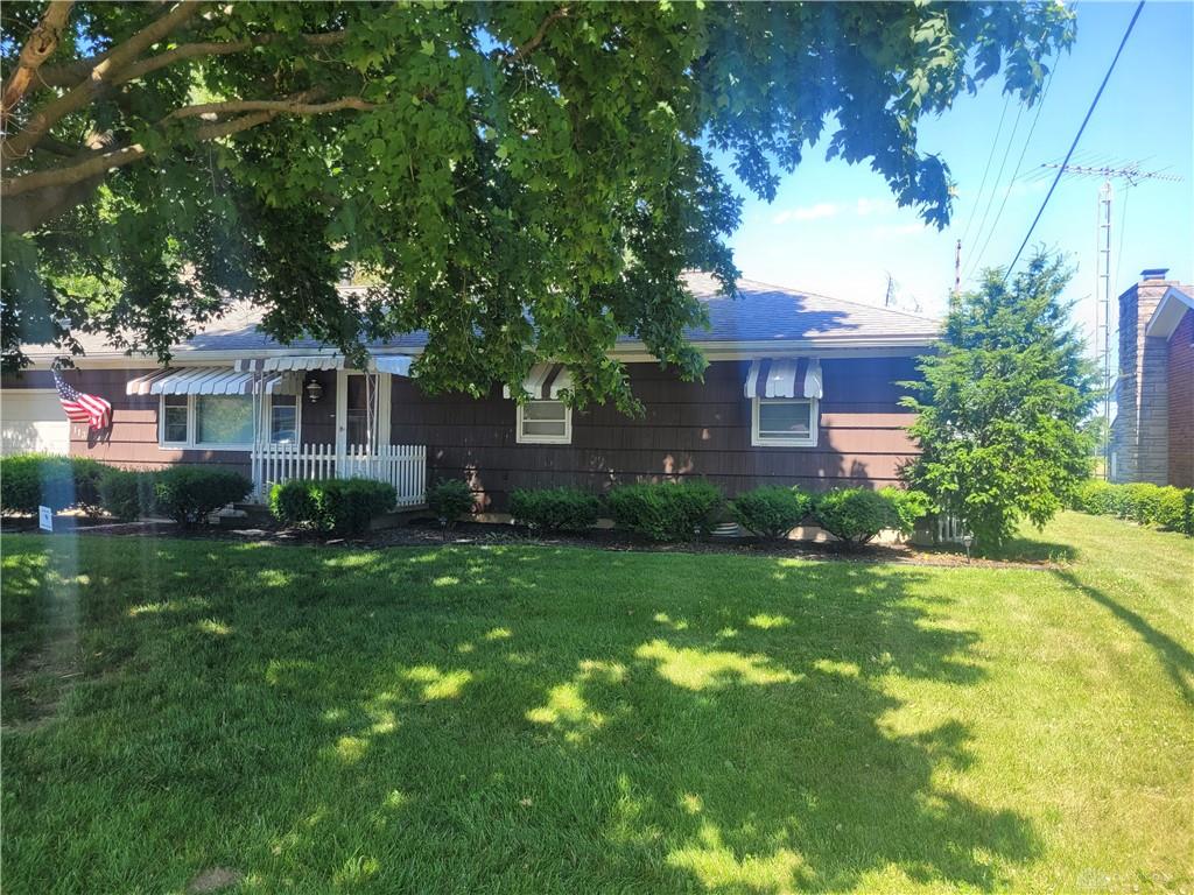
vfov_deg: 53.1
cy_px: 448
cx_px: 597
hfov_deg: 67.3
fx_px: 897
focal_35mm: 26
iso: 40
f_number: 1.8
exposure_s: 1/487
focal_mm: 5.4
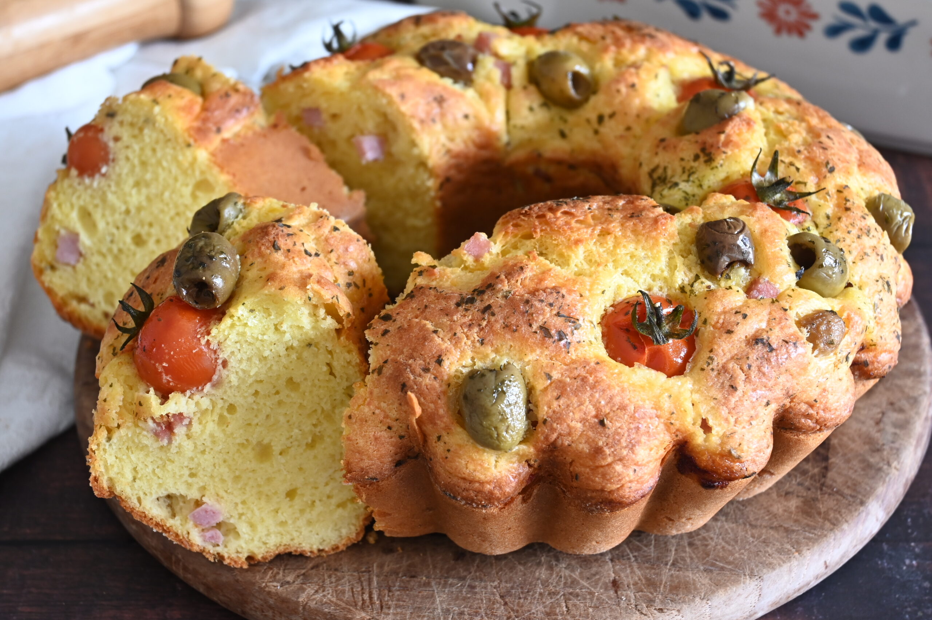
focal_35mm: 64
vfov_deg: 21.2
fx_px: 1656
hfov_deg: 31.4
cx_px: 466
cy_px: 310
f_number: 6.3
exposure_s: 1/10
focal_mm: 43
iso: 200
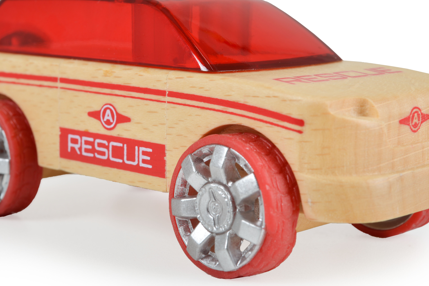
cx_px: 187
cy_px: 96
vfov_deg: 15.3
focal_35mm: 89
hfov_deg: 22.8
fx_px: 1061
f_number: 18
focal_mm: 60
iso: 100
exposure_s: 1/20
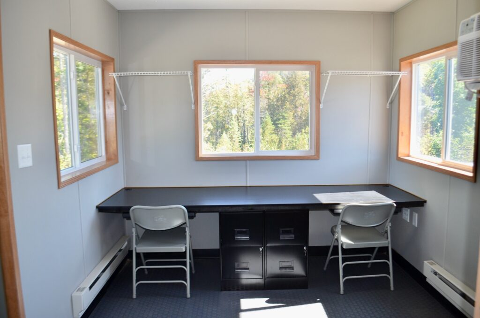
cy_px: 159
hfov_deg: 67.5
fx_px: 359
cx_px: 240
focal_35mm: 27
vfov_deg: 47.7
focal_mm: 18
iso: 320
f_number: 3.5
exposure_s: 1/125
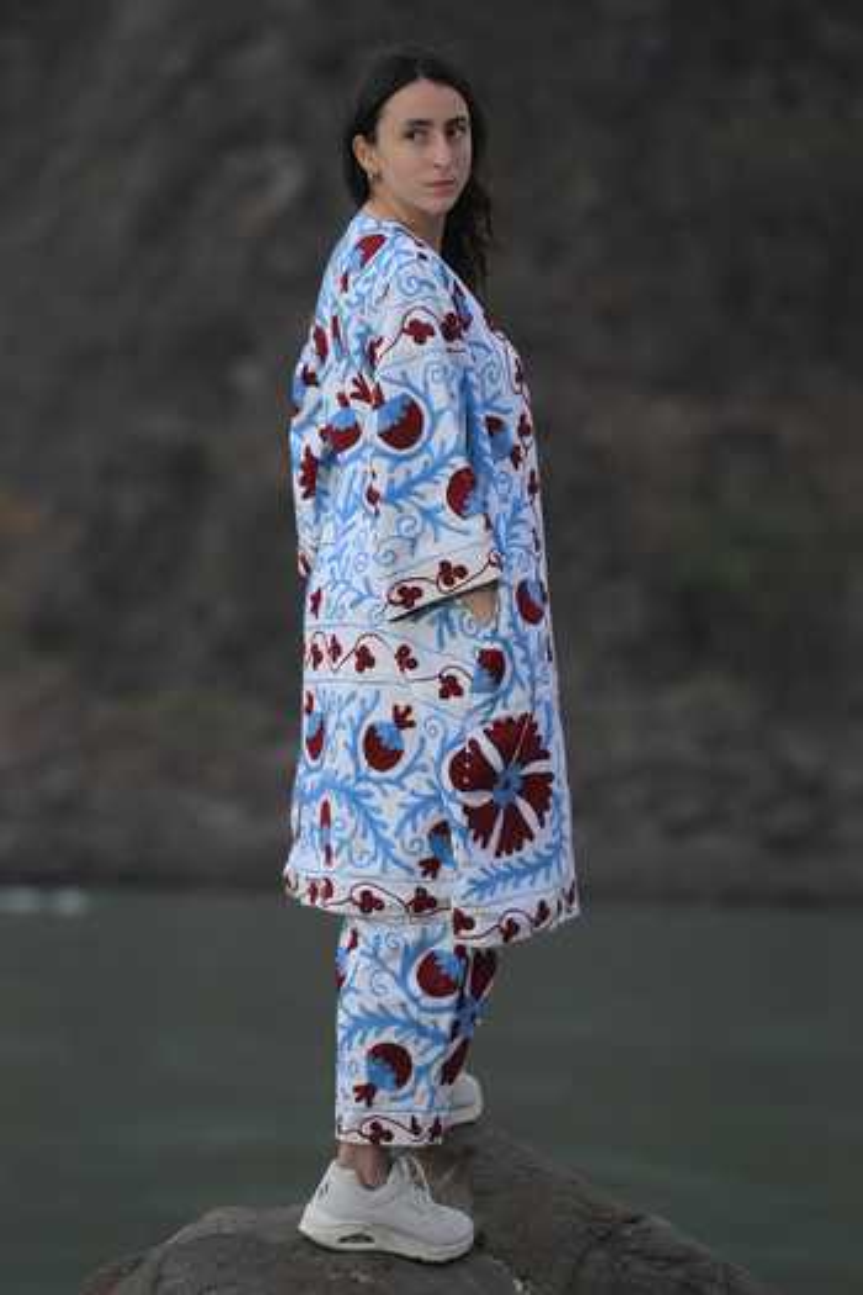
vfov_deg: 23.9
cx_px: 432
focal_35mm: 85
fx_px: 3056
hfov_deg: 16.1
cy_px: 648
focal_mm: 85
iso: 640
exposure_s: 1/250
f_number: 2
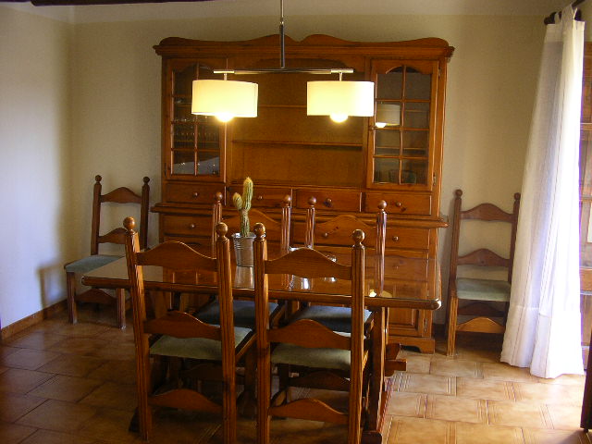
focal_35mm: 38
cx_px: 296
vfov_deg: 37.7
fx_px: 650
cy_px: 222
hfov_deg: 49.0
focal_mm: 5.8
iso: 100
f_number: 2.9
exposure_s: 1/20
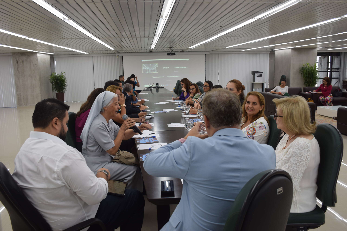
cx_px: 174
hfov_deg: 61.9
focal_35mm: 30
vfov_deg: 43.6
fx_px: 289
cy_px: 116
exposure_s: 1/100
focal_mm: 20
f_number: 5
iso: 400
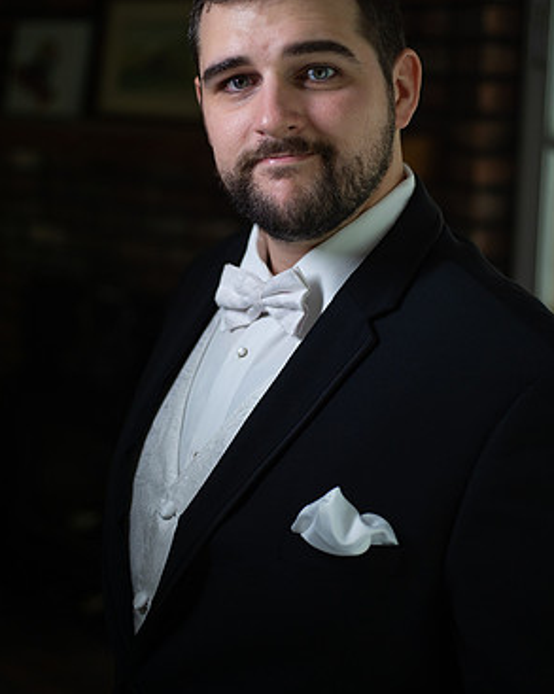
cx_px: 279
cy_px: 289
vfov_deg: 27.5
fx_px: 1416
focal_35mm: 69
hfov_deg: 22.1
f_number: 3.2
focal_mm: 60
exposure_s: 1/400
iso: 1000
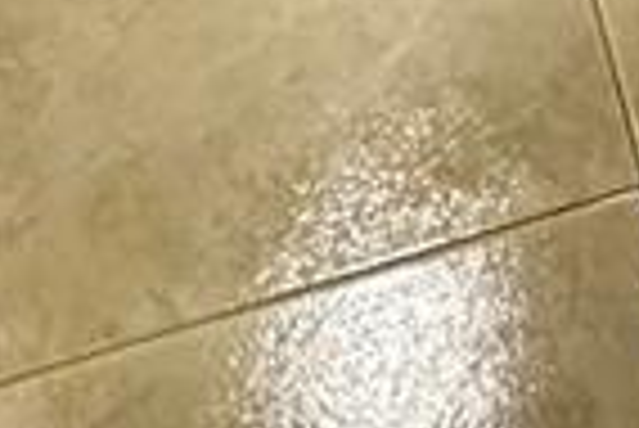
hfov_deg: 15.7
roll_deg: -0.6
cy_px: -1406
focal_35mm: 123
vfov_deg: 7.2
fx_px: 2185
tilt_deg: -11.5
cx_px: 855
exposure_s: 1/60
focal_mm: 2.22
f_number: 2.2
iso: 320
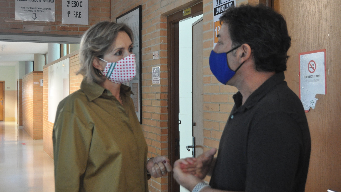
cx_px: 169
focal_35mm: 51
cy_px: 91
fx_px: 461
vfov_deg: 23.5
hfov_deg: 40.6
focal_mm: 32
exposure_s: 1/25
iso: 1600
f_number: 4.8
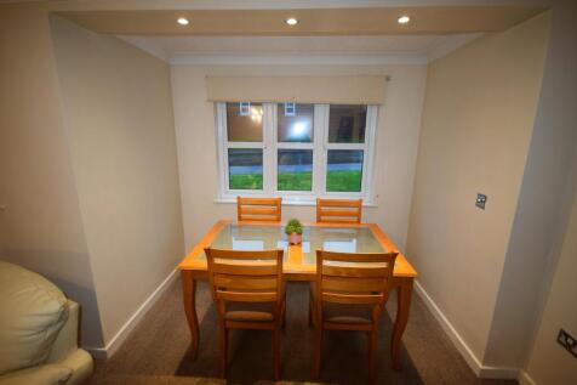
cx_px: 288
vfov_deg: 77.3
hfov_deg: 100.4
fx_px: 240
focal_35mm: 15
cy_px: 192
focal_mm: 10
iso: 800
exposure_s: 1/60
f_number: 4
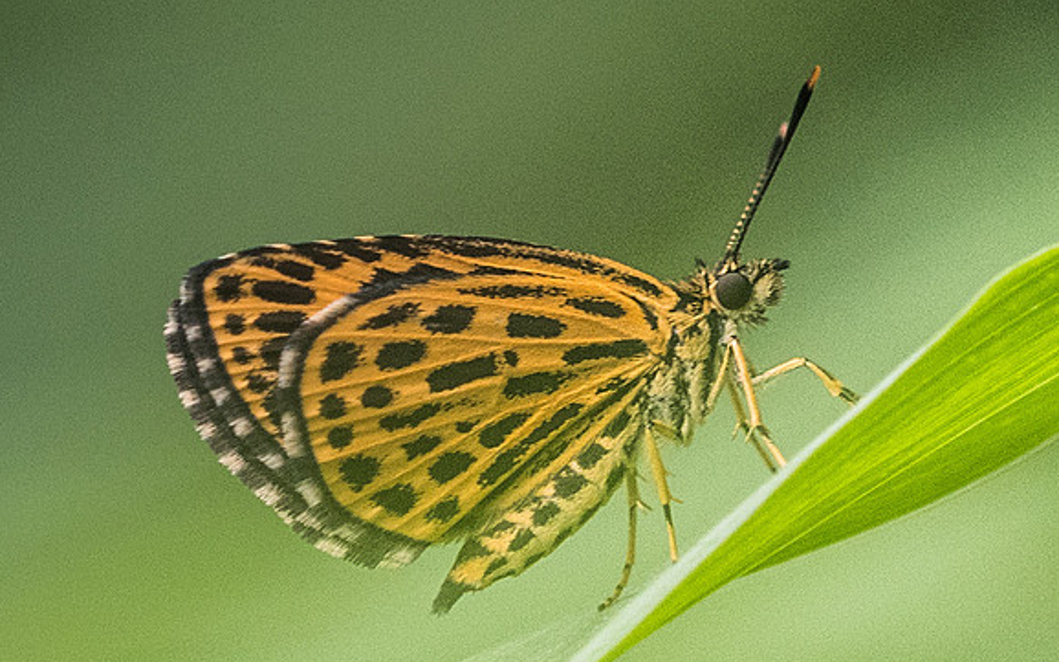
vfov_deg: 1.6
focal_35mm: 840
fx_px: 24239
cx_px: 727
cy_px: 298
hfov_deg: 2.5
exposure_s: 1/320
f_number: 6.3
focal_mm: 150
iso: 800
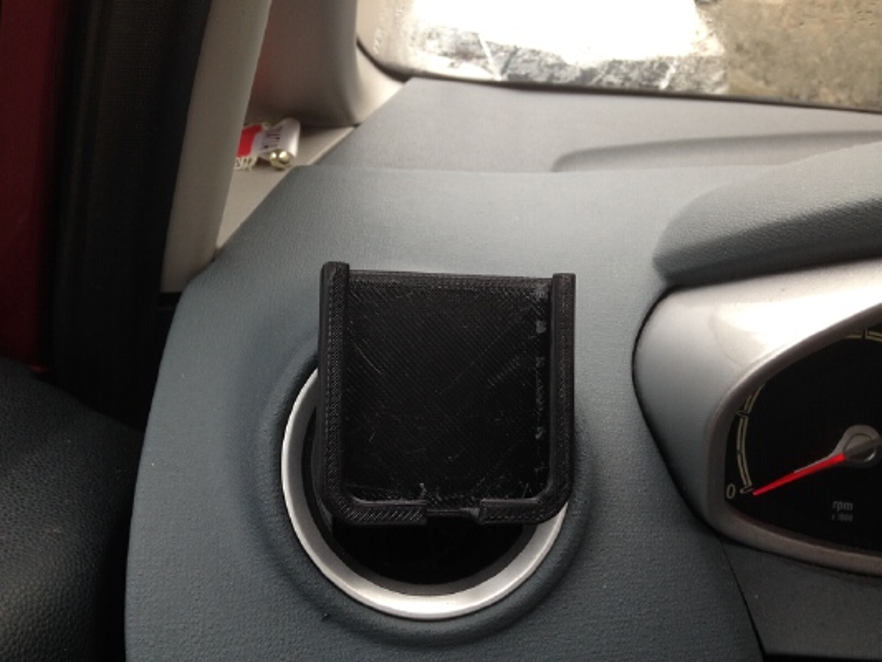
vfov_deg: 43.0
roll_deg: -2.3
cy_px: 331
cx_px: 441
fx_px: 841
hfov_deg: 55.3
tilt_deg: -26.4
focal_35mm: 33
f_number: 2.4
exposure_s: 1/60
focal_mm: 4.12
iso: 50
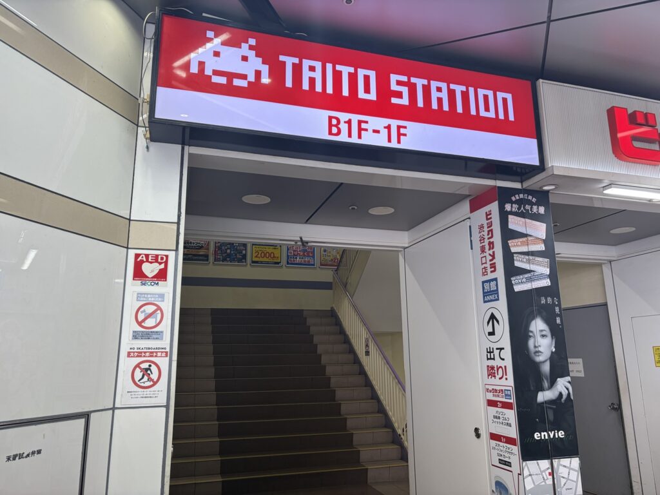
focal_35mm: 26
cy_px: 248
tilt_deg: +13.5
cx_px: 330
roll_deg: +0.3
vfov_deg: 53.1
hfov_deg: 67.3
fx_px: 496
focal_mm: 5.96
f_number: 1.6
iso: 50
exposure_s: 1/124
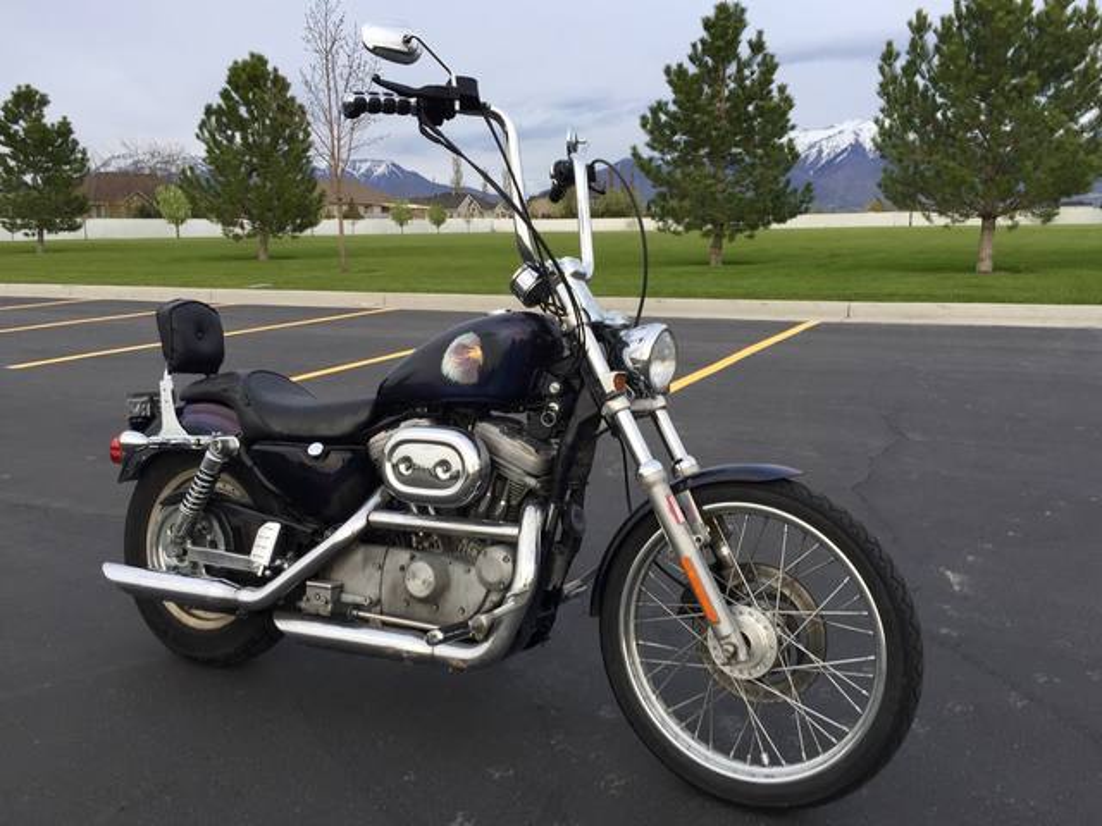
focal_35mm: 29
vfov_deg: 48.2
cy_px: 413
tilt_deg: -8.9
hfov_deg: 61.7
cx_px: 551
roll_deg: +1.4
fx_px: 923
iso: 32
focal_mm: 4.15
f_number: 2.2
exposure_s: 1/60
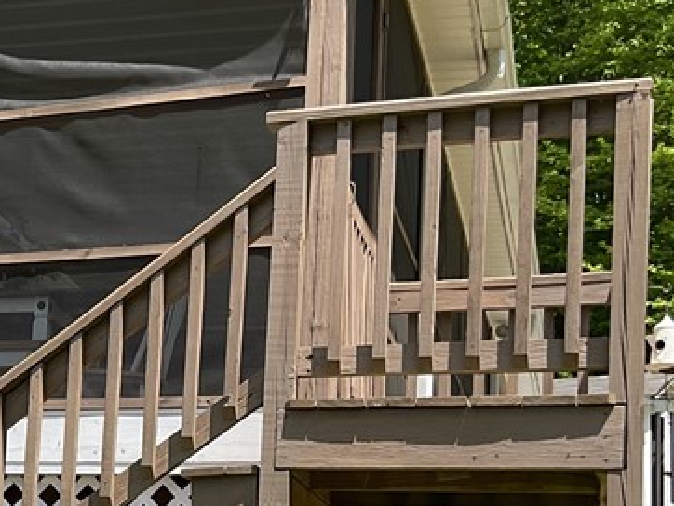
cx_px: -71
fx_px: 1598
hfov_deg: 22.5
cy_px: 489
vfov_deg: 17.6
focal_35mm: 82
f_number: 1.8
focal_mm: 3
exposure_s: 1/1279
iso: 16
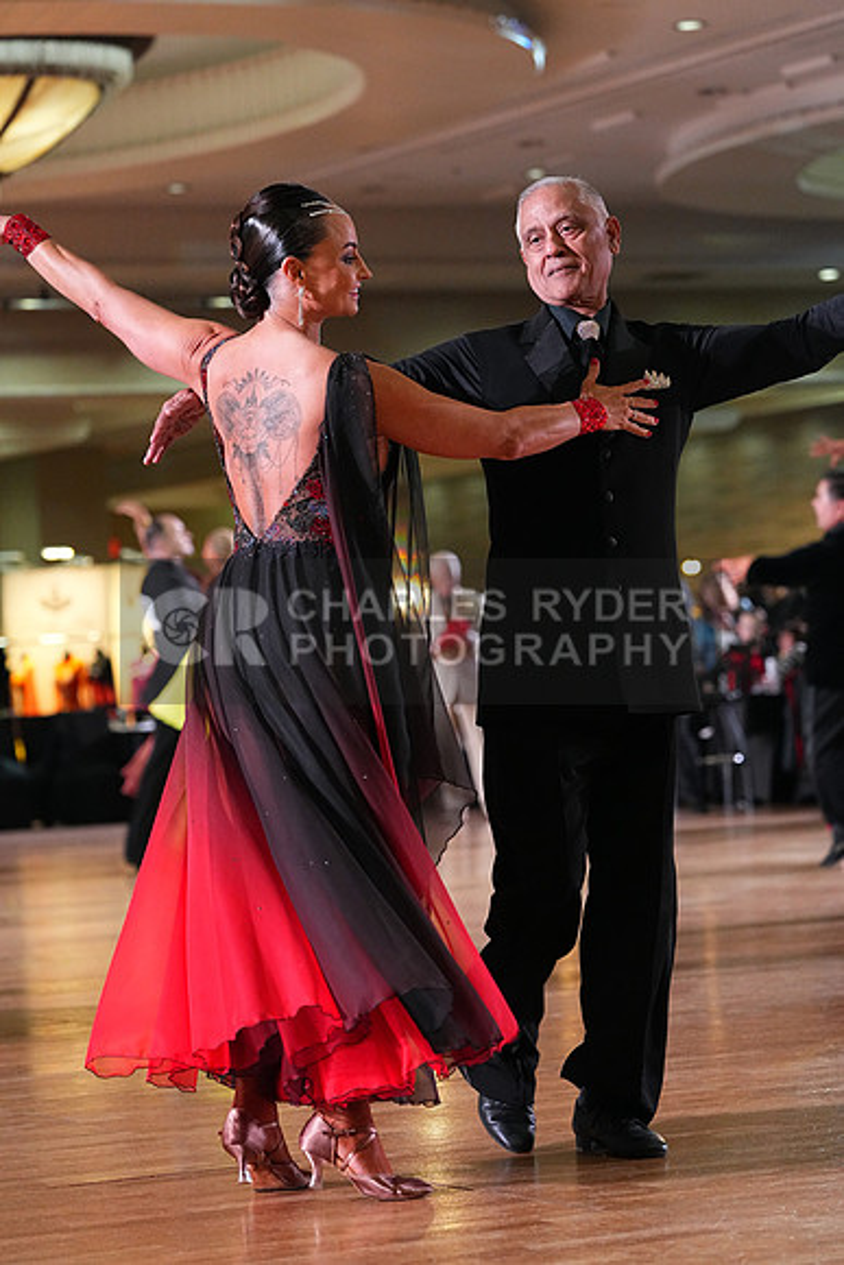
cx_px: 422
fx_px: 4182
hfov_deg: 11.5
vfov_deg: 17.2
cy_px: 632
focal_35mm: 119
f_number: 4.5
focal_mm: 119
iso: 6400
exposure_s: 1/400
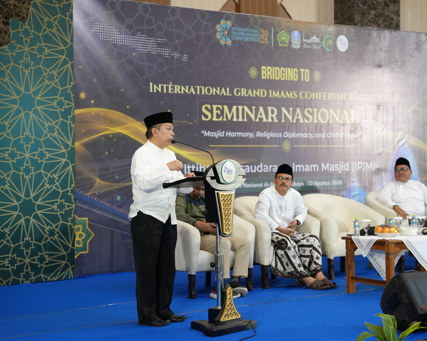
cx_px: 228
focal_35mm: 79
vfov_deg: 19.4
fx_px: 998
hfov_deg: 24.1
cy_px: 170
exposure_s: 1/100
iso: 2000
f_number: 2.8
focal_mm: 70
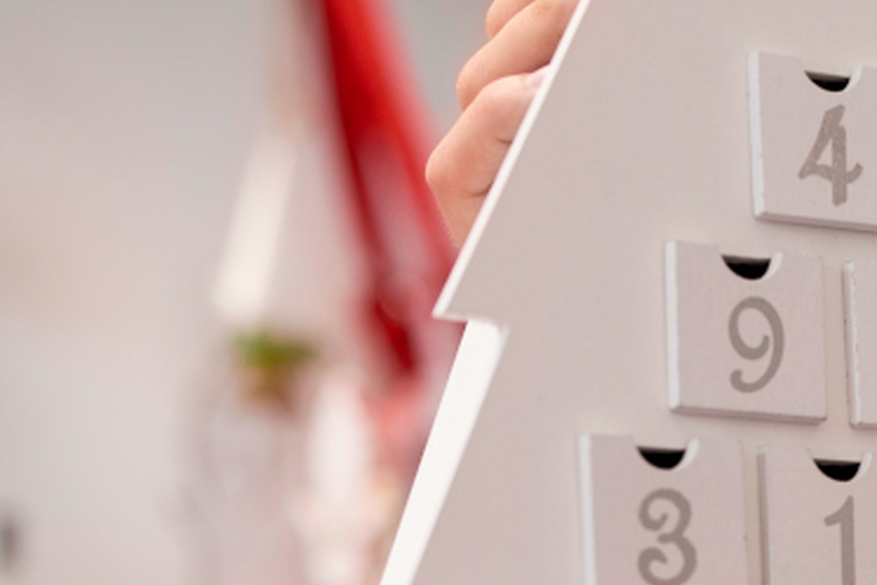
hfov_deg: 12.3
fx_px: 3923
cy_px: 807
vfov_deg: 8.4
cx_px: 1199
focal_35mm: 161
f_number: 2.2
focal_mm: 50
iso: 250
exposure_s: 1/100
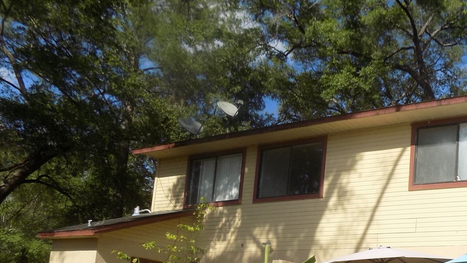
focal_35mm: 45
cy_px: 255
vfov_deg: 25.4
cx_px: 418
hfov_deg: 41.9
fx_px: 557
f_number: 3.1
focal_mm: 4
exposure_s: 1/1500
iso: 80
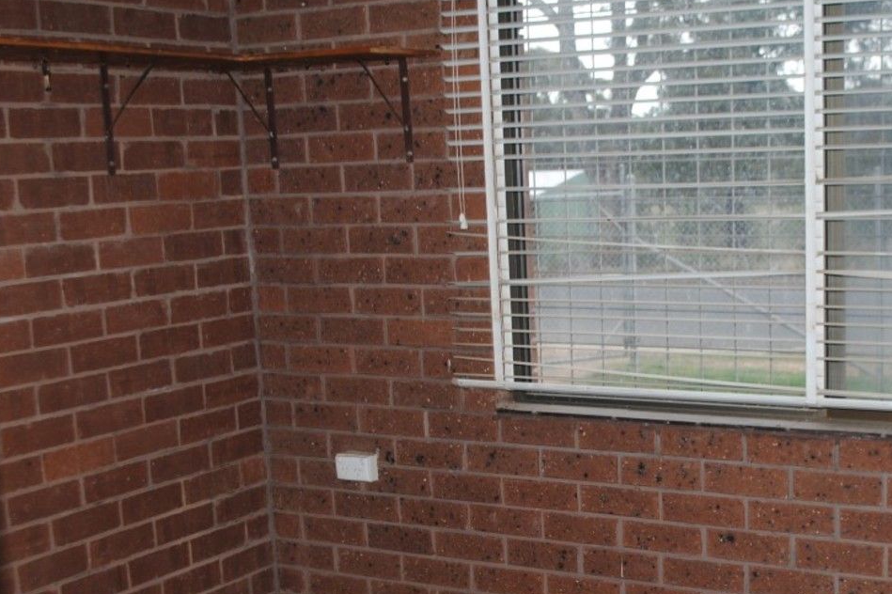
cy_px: 401
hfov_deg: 34.6
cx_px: 623
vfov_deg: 23.6
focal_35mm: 57
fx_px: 1412
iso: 200
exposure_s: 1/60
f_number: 4
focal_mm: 24
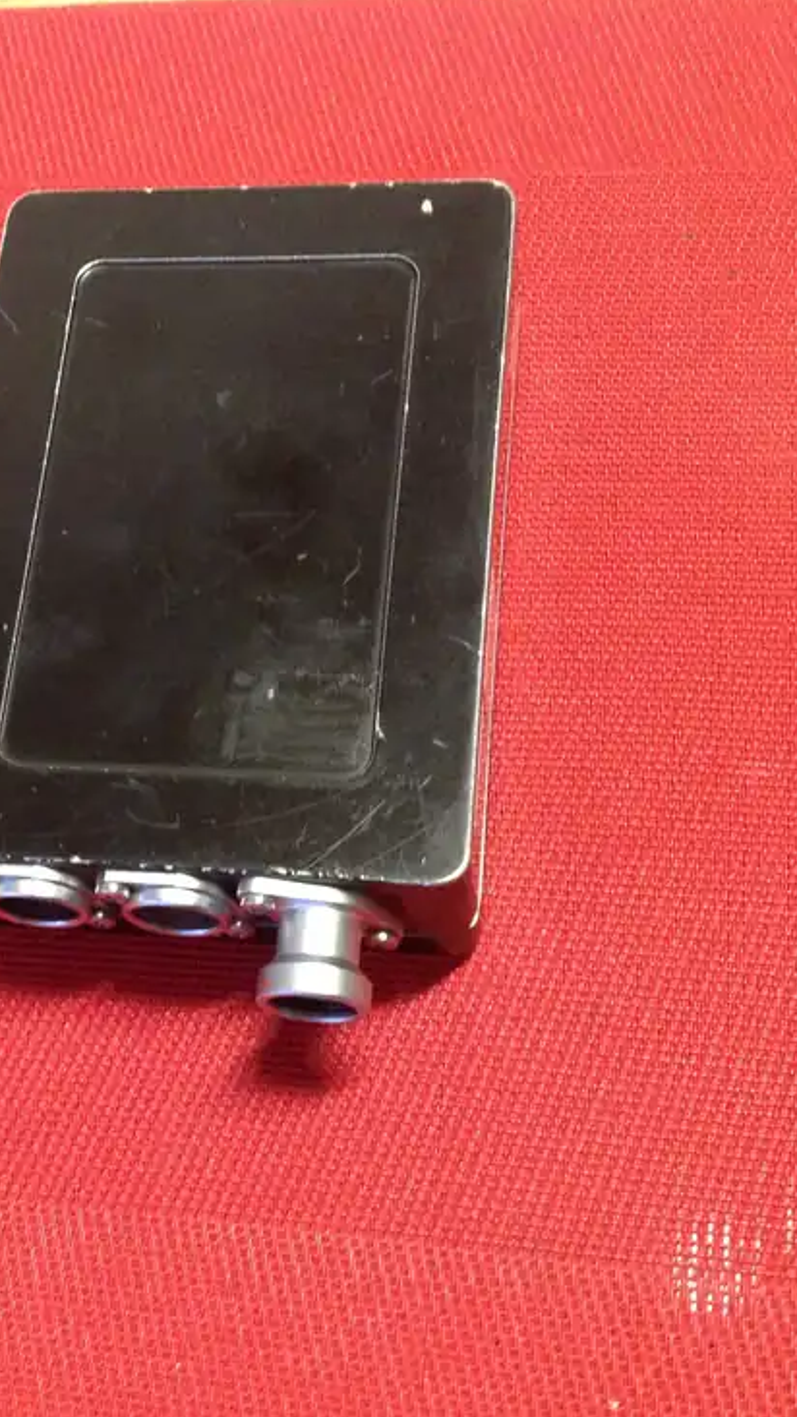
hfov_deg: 22.8
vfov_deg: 39.9
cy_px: 707
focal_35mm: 52
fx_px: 1953
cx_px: 193
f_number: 2.4
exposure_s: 1/15
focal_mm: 4.28
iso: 400
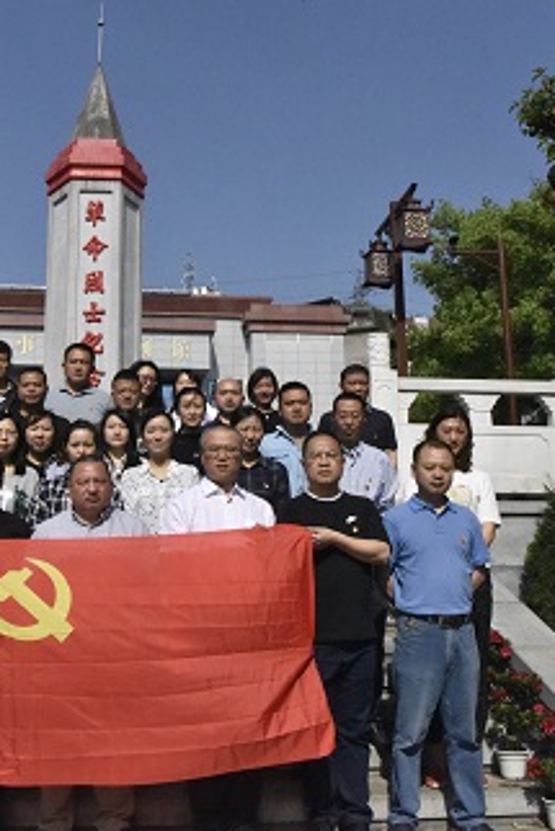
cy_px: 416
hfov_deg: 34.5
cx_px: 152
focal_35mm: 38
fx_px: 878
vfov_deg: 50.7
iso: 8000
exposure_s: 1/8000
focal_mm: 24
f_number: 22
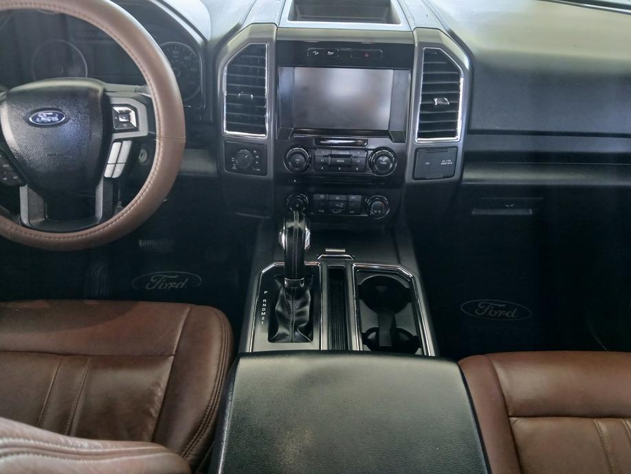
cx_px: 308
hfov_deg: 61.6
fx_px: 529
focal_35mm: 29
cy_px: 232
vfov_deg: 48.2
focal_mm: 3.98
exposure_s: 1/30
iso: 250
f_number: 1.8
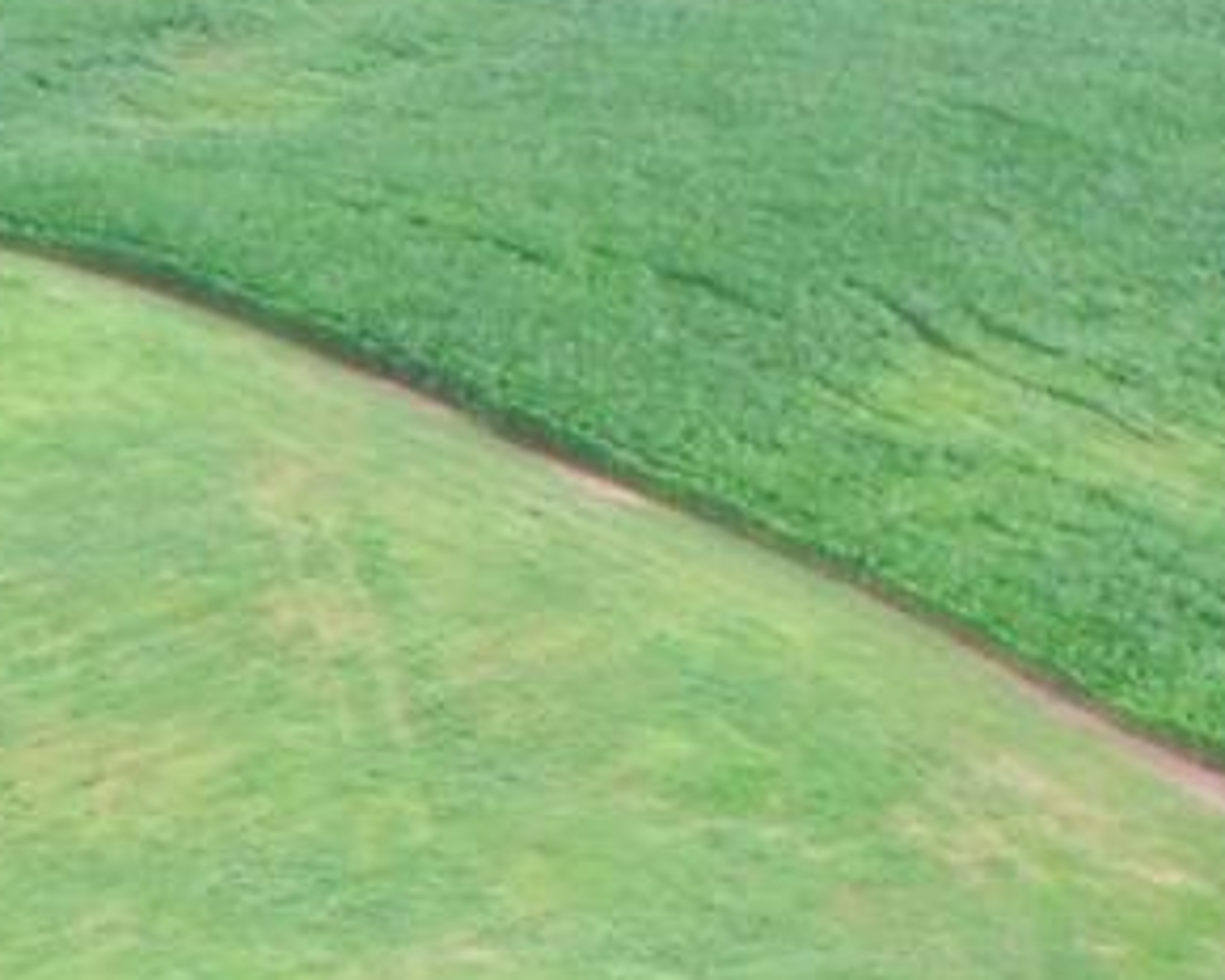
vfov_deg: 9.9
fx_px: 5003
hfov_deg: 12.0
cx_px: -1415
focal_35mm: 138
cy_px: 2302
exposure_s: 1/490
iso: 100
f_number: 2.8
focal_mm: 3.61
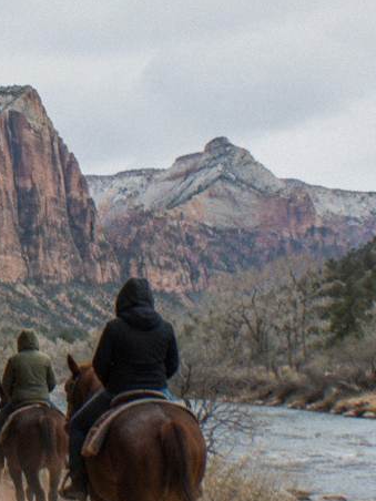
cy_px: 364
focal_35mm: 85
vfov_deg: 22.8
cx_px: 114
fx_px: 1231
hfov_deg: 17.3
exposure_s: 1/250
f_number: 11
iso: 400
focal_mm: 40
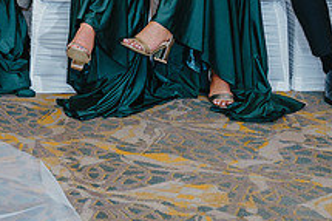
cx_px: 0
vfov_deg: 15.0
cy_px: -64
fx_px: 802
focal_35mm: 87
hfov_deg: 22.5
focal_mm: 28
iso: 1250
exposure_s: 1/250
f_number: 3.2
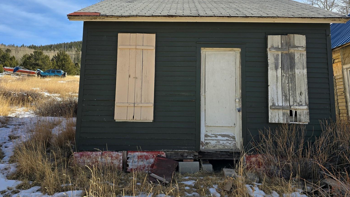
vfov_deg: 44.1
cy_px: 78
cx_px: 169
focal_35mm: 26
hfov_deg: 71.9
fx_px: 241
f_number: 1.7
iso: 12
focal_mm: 6.3
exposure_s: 1/462
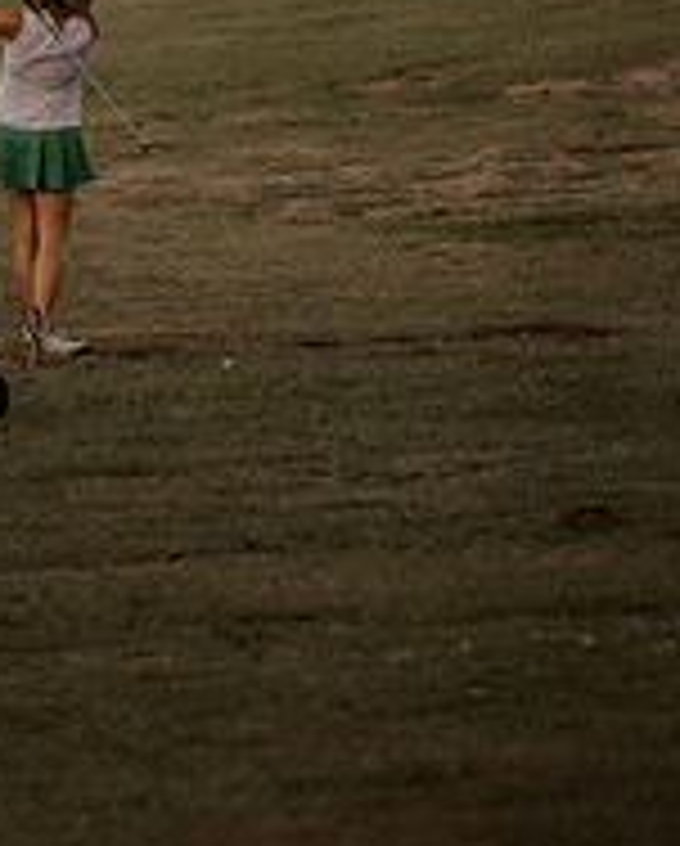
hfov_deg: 3.5
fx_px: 11243
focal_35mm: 448
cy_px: 14
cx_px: 70
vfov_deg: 4.3
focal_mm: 200
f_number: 2.8
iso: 1000
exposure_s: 1/2500
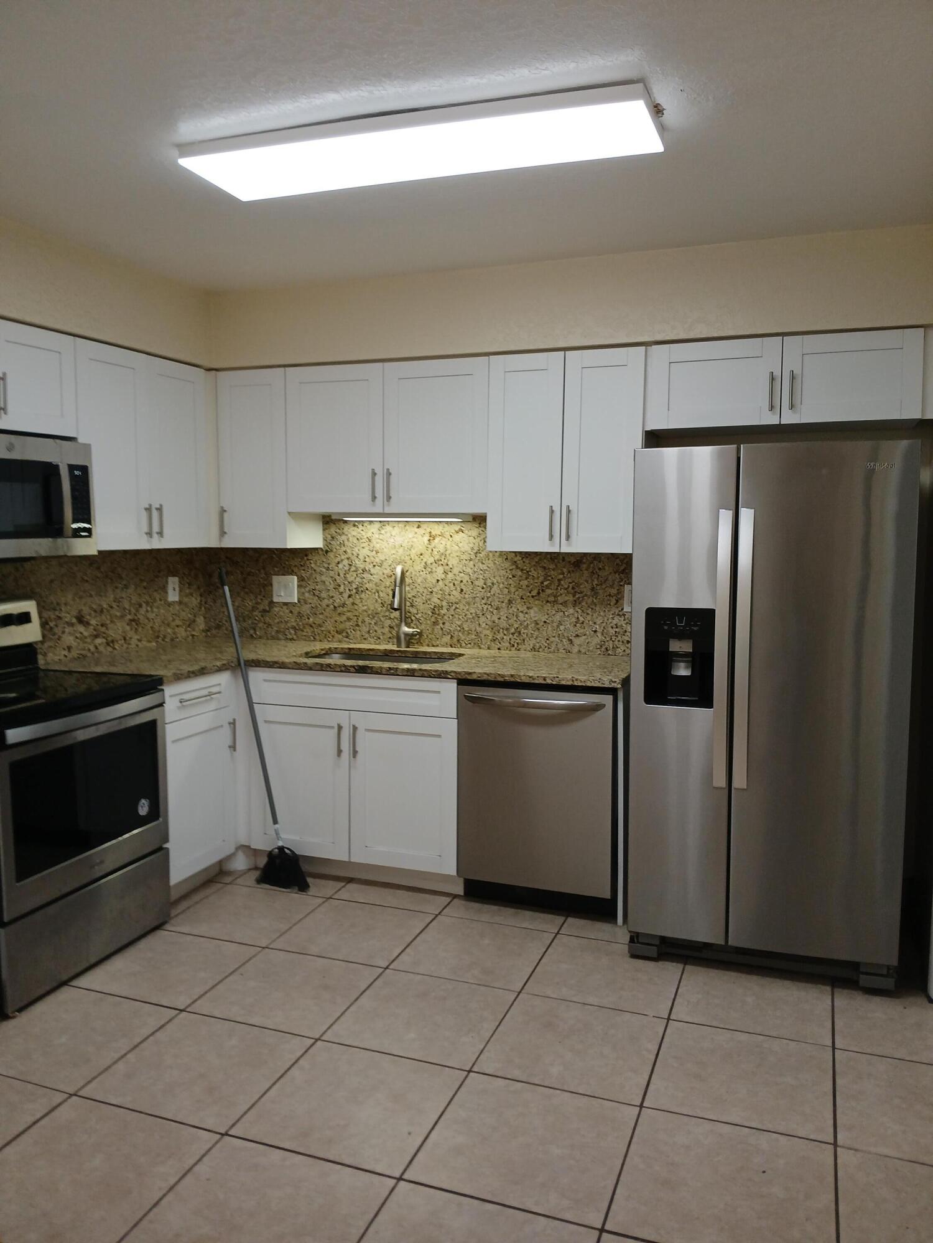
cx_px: 466
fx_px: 934
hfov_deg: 53.1
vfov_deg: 67.3
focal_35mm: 26
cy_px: 622
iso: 64
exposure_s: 1/60
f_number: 1.8
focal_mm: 3.98
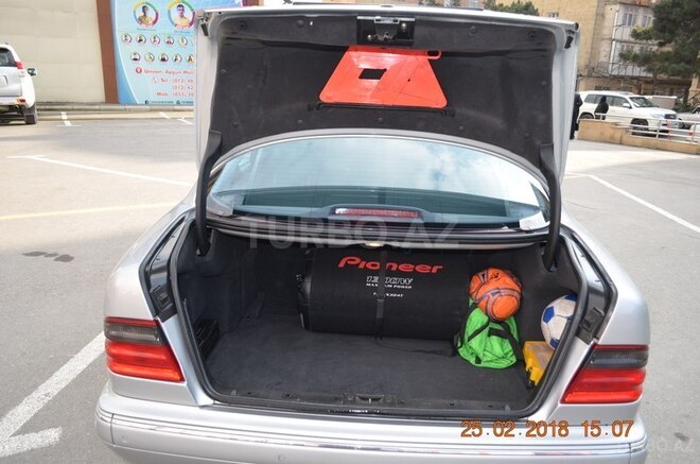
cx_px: 350
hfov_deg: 67.5
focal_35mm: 27
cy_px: 232
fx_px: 524
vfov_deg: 47.7
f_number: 3.5
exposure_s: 1/200
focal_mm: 18
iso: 100
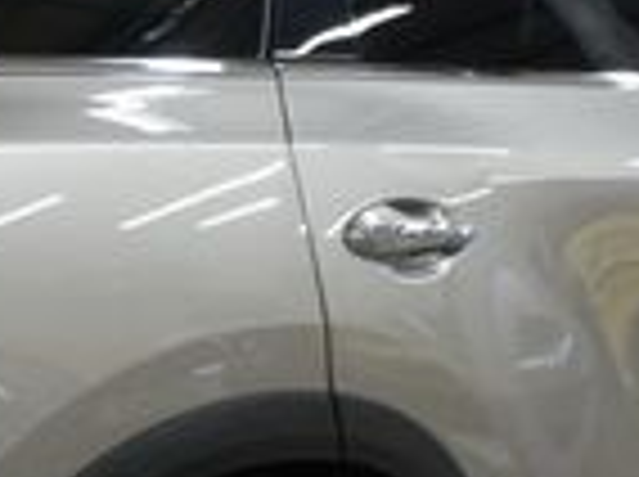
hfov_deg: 16.3
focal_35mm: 117
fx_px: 2156
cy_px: 392
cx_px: -68
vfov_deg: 12.6
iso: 200
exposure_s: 1/30
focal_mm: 18
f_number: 3.5
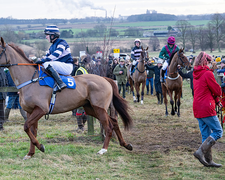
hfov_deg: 14.2
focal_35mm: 135
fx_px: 900
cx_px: 96
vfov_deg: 11.4
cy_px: 90
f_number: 4
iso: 1000
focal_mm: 80
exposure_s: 1/400
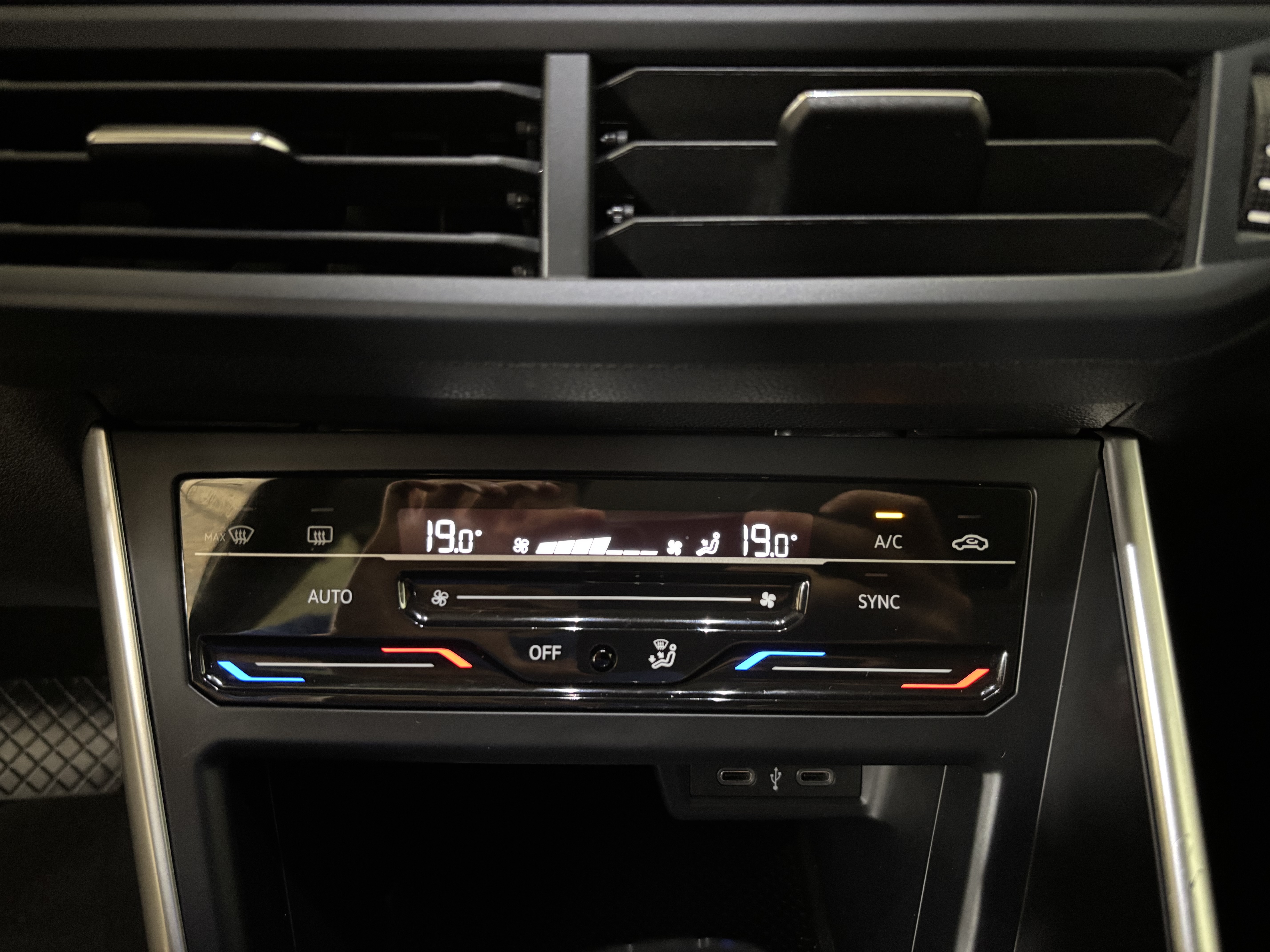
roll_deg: -1.3
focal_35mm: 26
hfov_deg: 67.3
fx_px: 954
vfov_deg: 53.1
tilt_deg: -23.1
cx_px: 635
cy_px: 476
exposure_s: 1/15
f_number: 1.6
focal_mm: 5.96
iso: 1250
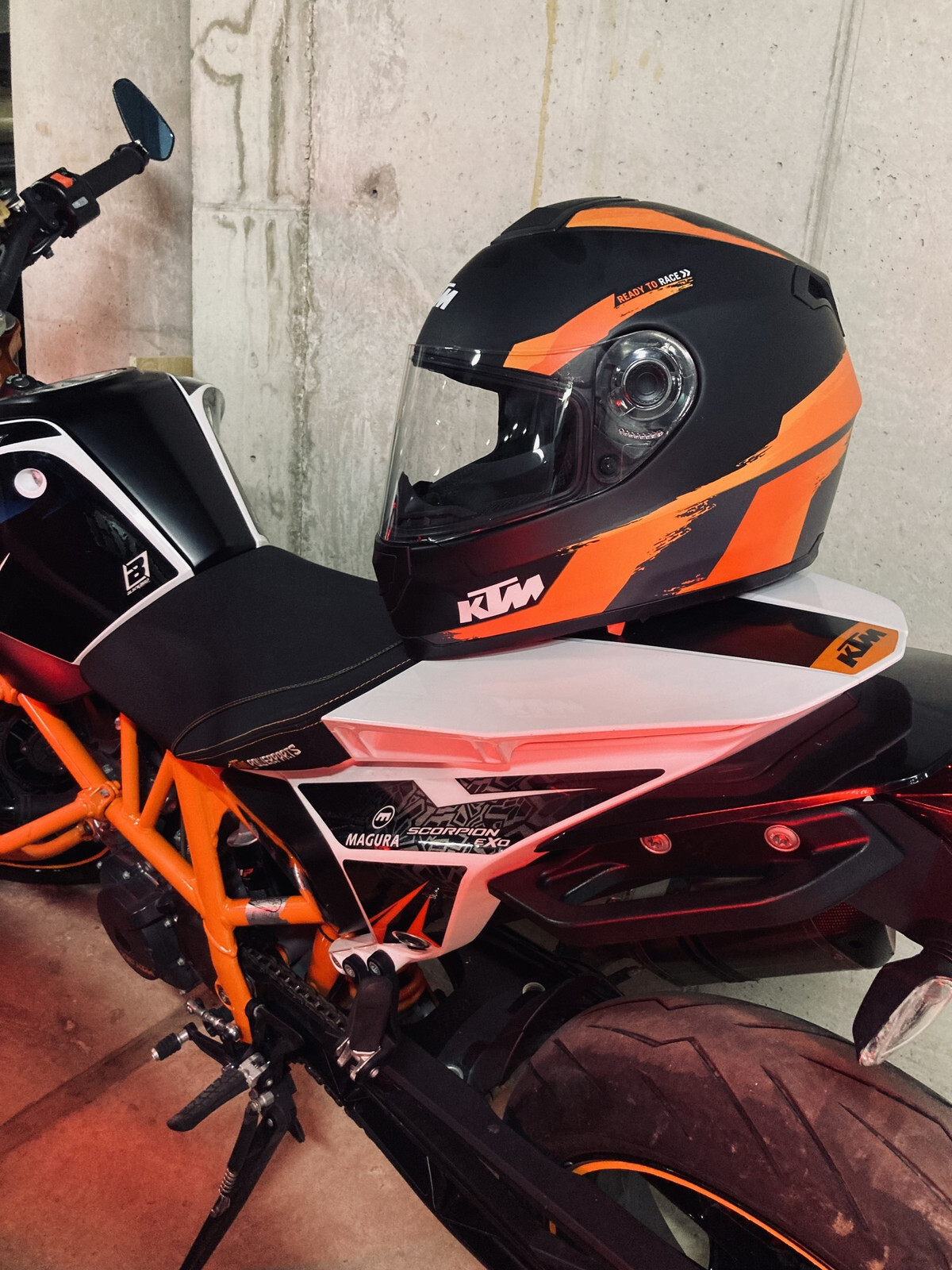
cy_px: 635
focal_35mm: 28
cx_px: 476
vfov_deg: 63.4
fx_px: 1027
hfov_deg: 49.7
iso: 400
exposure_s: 1/34
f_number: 1.8
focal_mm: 3.99
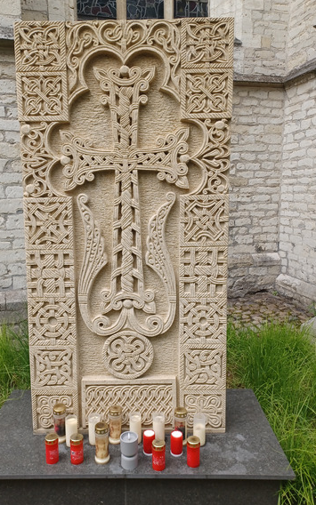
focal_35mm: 28
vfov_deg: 66.4
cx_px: 148
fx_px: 386
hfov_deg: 44.5
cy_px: 243
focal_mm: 4.6
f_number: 1.8
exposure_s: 1/120
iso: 40
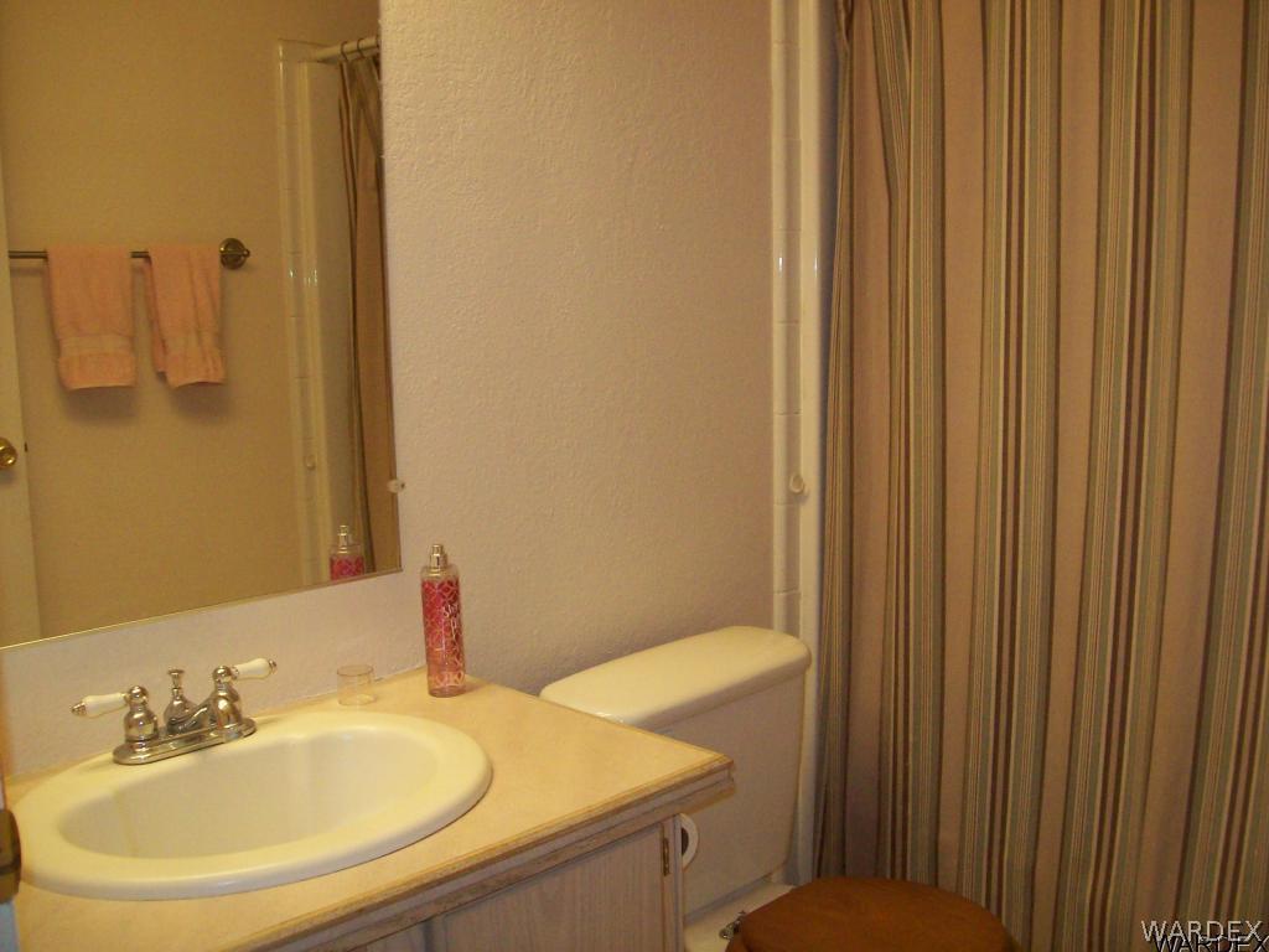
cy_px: 476
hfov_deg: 51.4
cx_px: 634
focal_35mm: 36
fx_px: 1320
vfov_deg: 39.7
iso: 200
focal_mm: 6
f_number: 2.7
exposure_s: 1/64
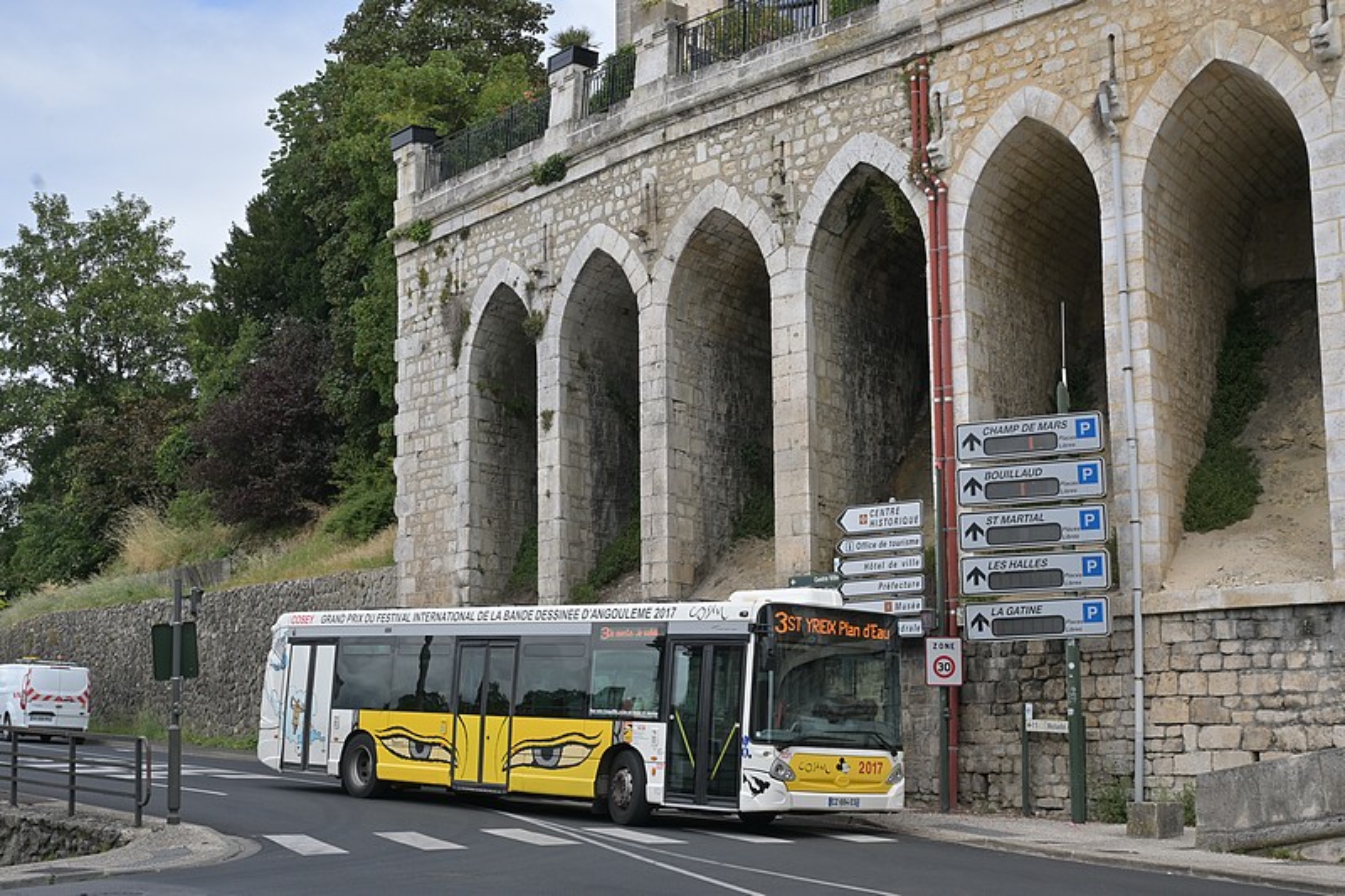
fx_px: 2073
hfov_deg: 35.9
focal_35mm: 56
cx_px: 672
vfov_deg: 24.4
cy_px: 448
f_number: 11
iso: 250
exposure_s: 1/320
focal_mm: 37
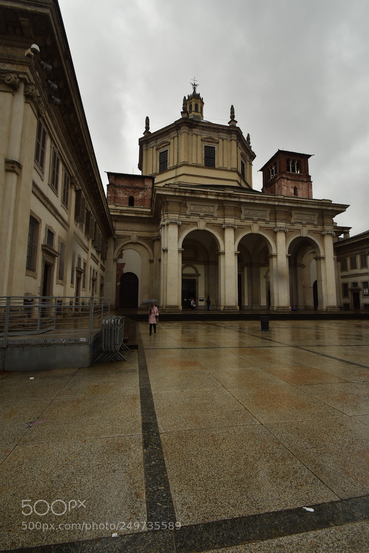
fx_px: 231
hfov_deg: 77.3
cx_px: 184
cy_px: 276
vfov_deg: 100.4
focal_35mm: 15
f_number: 9
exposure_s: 1/100
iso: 140
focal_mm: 10
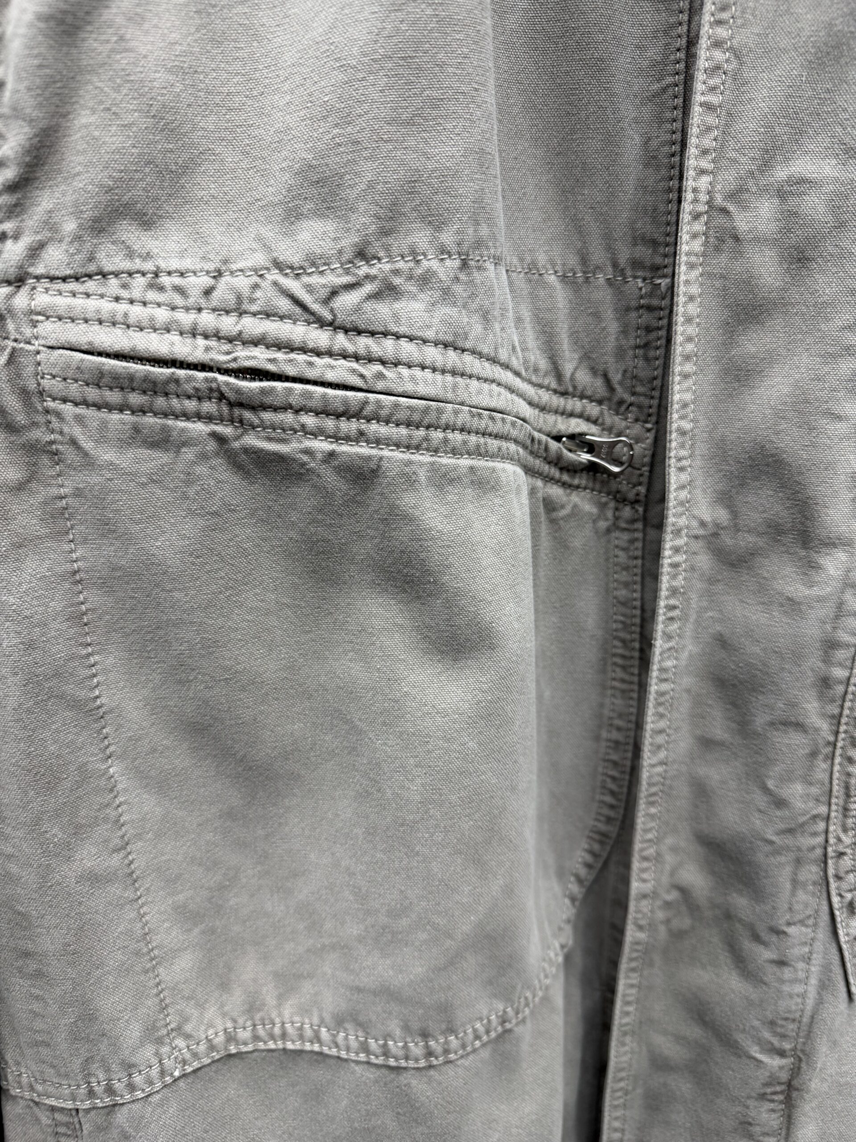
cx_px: 428
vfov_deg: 71.6
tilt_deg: -15.9
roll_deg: +1.0
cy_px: 571
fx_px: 791
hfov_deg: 56.8
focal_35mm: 24
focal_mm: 6.76
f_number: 1.78
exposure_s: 1/84
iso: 125
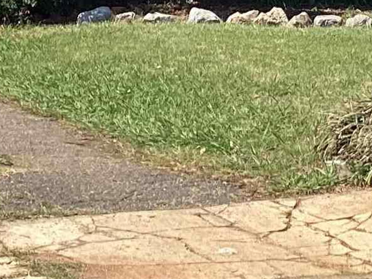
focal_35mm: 160
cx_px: 281
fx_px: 1719
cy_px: -296
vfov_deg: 8.7
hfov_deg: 12.3
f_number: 2.4
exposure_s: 1/867
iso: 25
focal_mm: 3.3
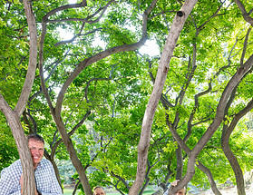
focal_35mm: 55
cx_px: 166
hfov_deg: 34.3
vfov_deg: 25.5
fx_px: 406
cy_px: 202
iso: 4000
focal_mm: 24
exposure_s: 1/200
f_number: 7.1
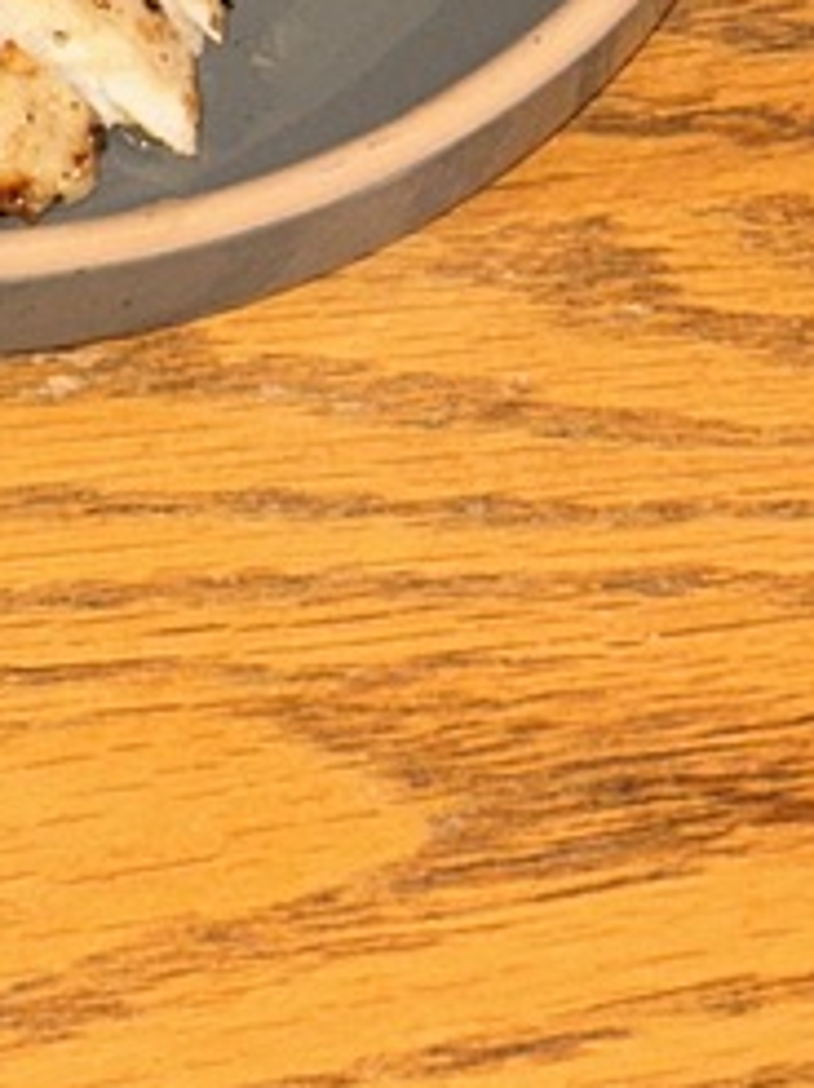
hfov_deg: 7.2
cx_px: -743
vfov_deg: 9.3
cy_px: -1110
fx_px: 6282
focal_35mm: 200
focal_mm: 6.86
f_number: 1.78
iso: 40
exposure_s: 1/17
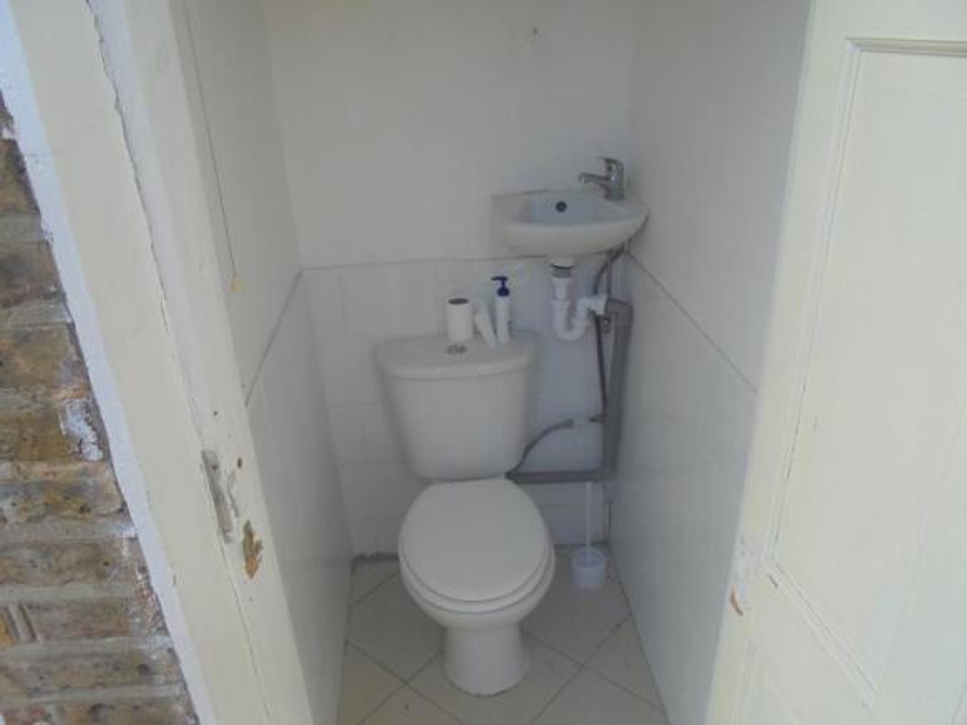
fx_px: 726
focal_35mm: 26
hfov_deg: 67.3
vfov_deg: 53.0
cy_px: 362
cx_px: 484
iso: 100
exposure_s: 1/320
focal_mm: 4.6
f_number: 3.5
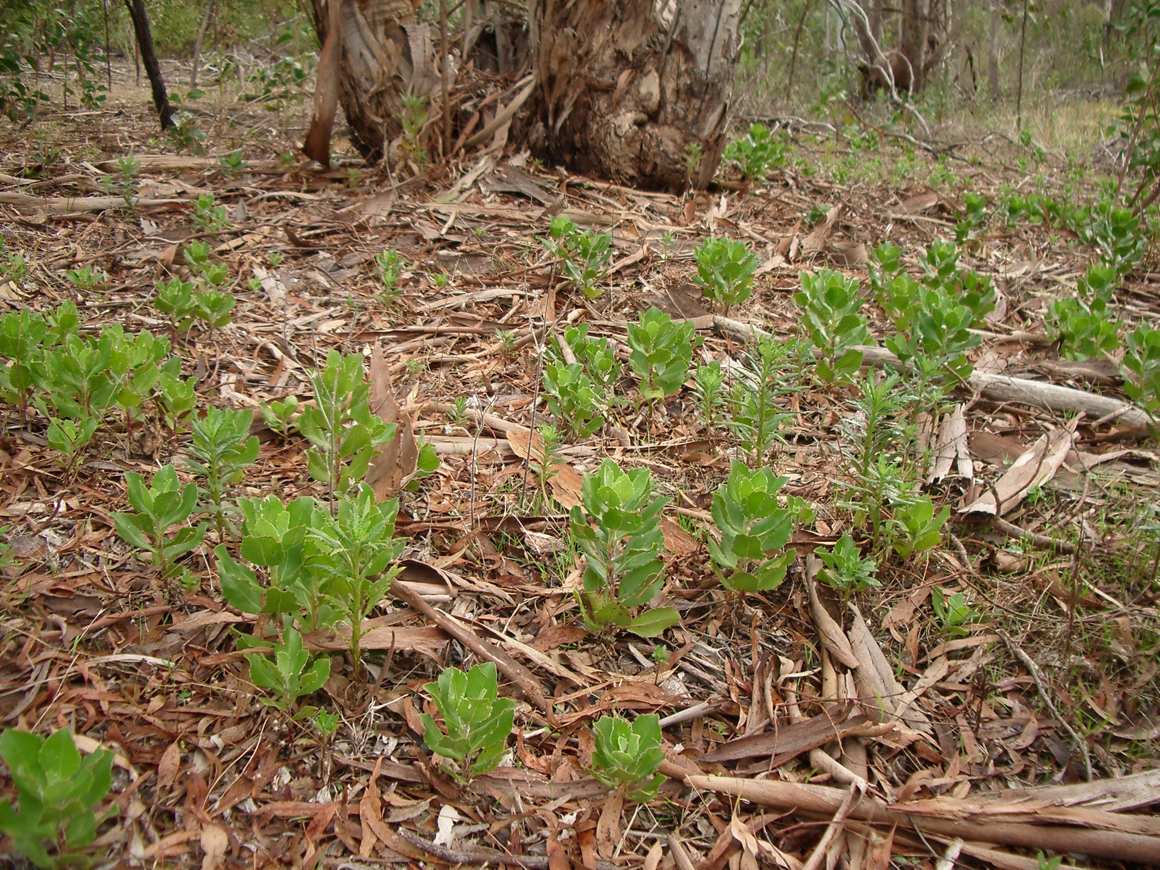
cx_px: 580
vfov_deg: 40.7
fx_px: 1173
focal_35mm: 35
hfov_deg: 52.6
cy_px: 435
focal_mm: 5.8
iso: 80
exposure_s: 1/100
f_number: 2.6
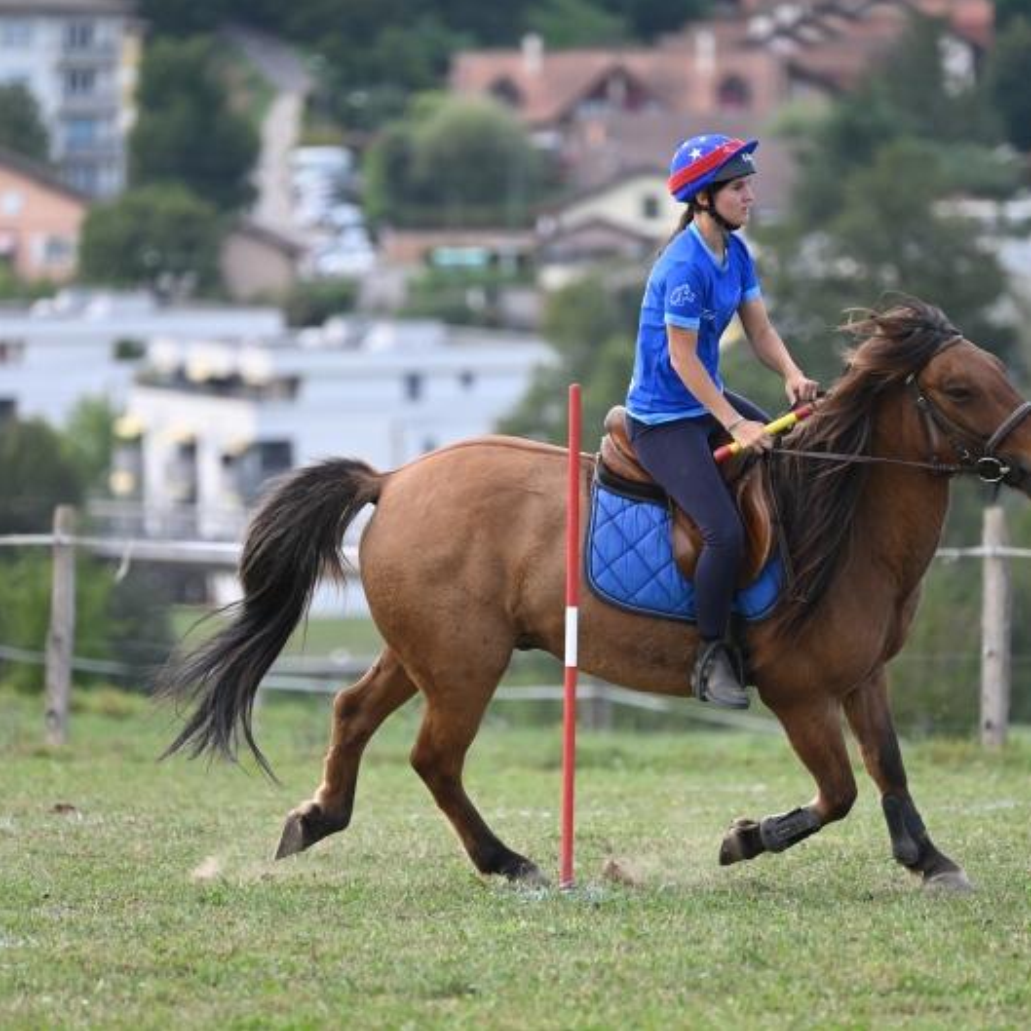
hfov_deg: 4.4
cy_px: 515
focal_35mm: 398
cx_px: 559
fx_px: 13411
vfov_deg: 4.4
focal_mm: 310
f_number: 5.3
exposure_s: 1/1250
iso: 1250
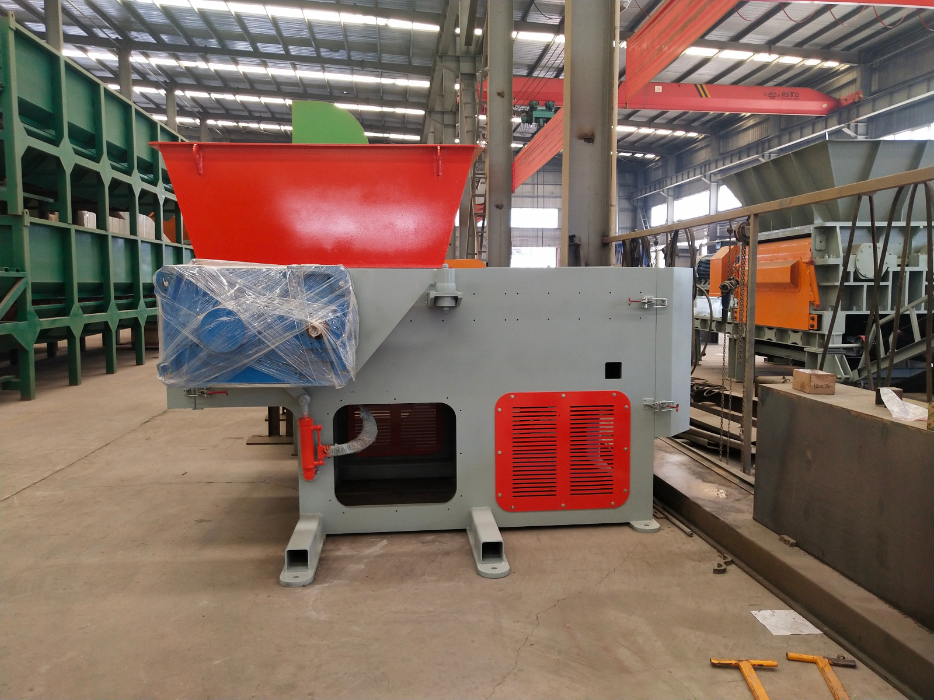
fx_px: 809
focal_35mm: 30
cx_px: 467
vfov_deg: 46.8
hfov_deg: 60.0
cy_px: 350
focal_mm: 3.95
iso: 240
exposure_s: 1/100
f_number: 1.8
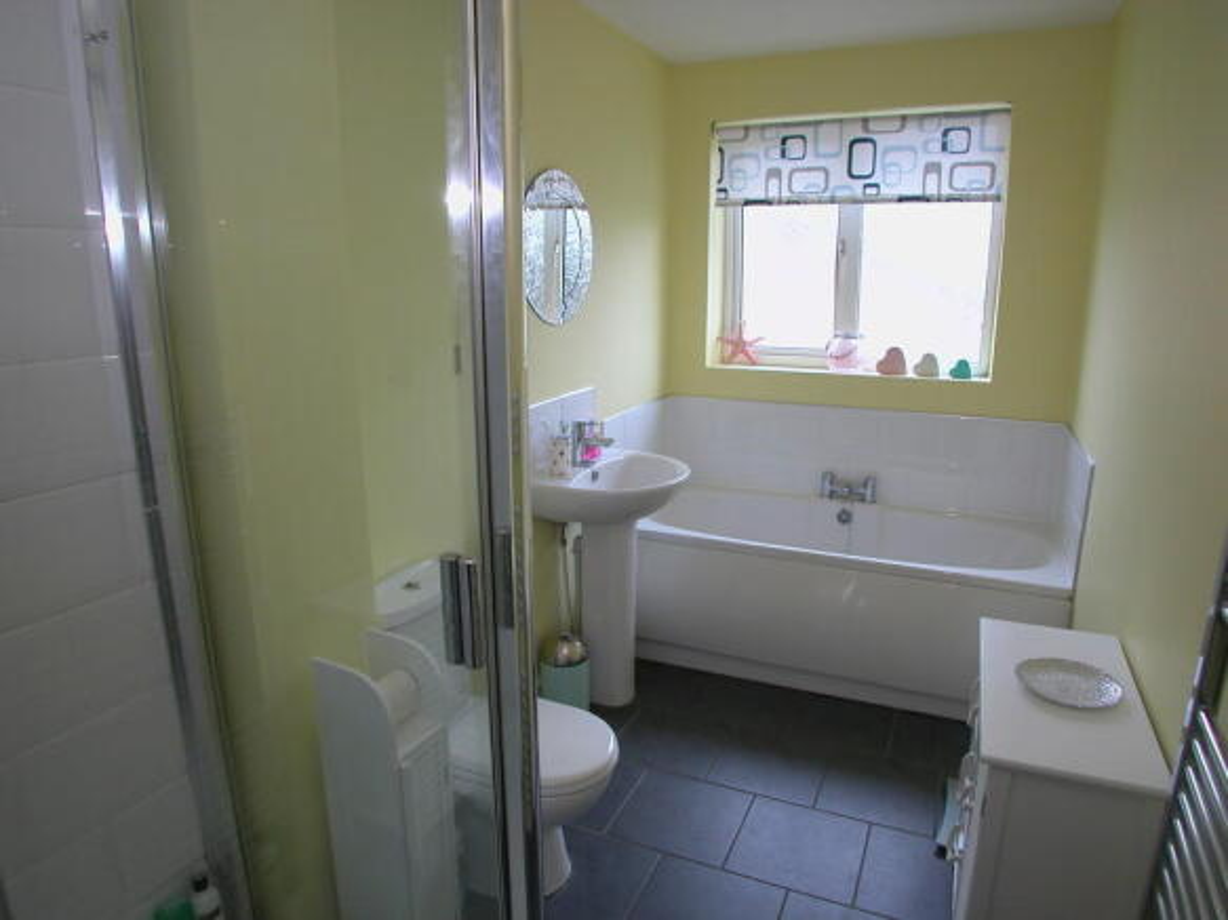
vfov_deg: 46.8
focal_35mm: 30
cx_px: 614
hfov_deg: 60.0
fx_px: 1064
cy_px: 460
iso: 100
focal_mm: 7.7
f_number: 3.1
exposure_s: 1/74.1
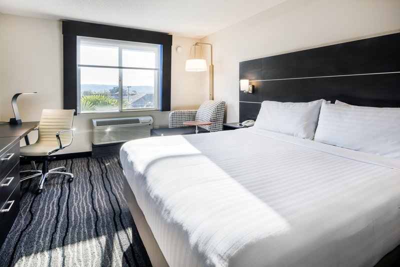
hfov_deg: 86.9
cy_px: 134
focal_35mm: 19
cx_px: 200
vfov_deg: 64.6
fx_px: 211
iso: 100
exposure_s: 1/10
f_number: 18
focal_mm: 19
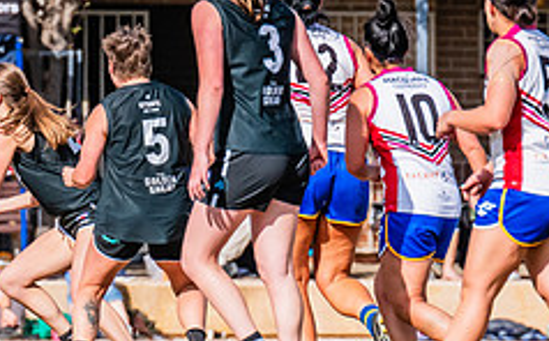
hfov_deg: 1.6
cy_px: 259
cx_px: -23
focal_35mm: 1306
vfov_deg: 1.0
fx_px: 19513
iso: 800
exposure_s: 1/1600
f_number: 11
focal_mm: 420
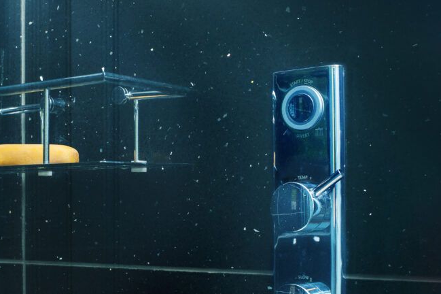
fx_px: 845
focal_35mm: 69
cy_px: 202
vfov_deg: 19.6
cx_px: 80
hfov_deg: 28.5
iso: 800
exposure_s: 1/100
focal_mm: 35
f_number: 8
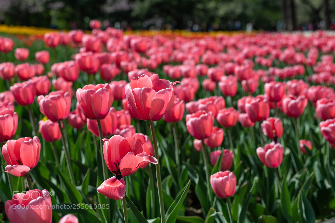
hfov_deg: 36.3
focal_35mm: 55
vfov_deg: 24.6
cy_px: 112
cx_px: 168
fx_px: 512
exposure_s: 1/320
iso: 64
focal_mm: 55
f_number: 8
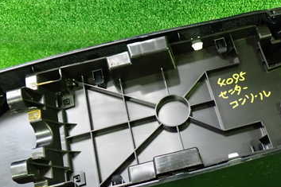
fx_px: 413
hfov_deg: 37.5
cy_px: 98
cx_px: 162
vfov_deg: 25.5
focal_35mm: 53
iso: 800
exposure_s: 1/25
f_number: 2.3
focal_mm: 5.4
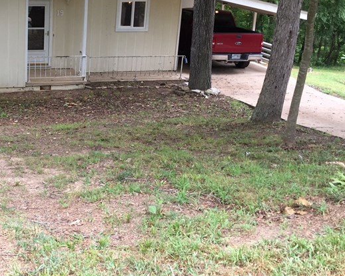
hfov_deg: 32.4
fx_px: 572
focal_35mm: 56
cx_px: 53
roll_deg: -3.5
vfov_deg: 27.1
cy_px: 109
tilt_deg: -16.2
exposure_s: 1/161
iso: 32
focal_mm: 4.15
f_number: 2.2
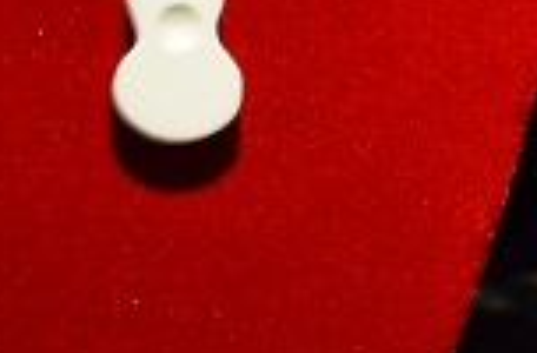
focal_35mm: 346
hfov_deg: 6.0
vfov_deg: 3.9
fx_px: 5140
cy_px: -58
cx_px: 632
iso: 1600
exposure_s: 1/30
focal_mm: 70
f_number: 5.3
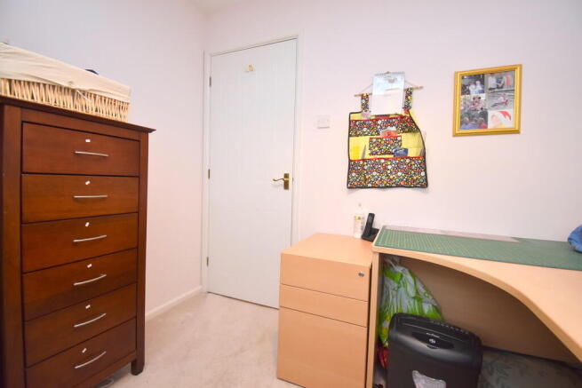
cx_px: 291
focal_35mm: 15
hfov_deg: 100.4
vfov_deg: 77.4
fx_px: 243
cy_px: 194
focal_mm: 10
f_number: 4.5
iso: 800
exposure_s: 1/125
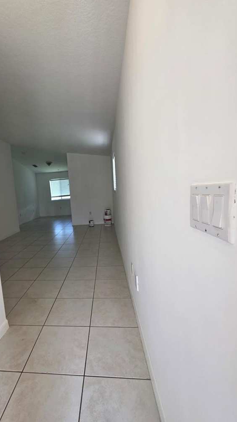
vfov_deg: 103.0
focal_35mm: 15
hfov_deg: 68.7
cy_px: 212
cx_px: 81
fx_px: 168
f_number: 1.9
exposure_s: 1/120
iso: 160
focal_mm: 2.2
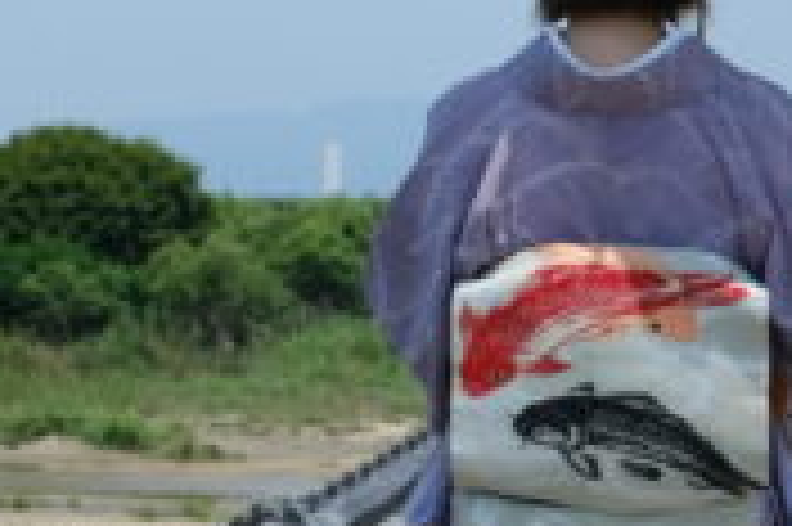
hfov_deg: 13.0
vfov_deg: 8.7
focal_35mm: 157
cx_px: 644
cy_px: 294
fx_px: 3451
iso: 160
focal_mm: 18
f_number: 5.6
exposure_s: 1/750
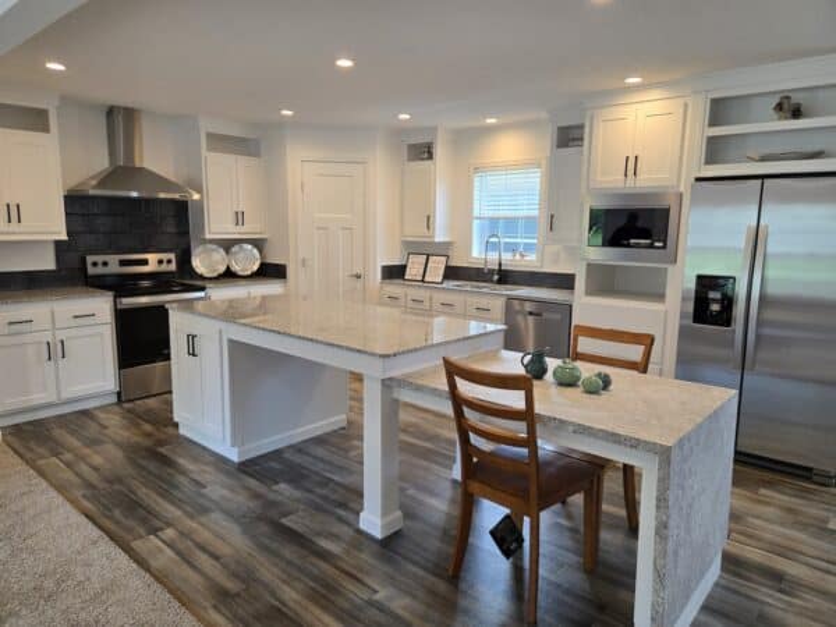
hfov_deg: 73.9
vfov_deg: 58.9
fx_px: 555
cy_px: 314
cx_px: 418
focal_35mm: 23
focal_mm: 5.4
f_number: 1.8
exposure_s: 1/120
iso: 100
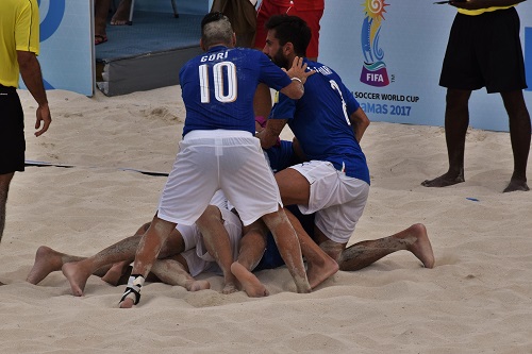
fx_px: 5318
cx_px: 266
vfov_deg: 3.8
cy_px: 177
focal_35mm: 360
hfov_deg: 5.7
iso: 640
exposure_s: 1/1000
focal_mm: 240
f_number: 11
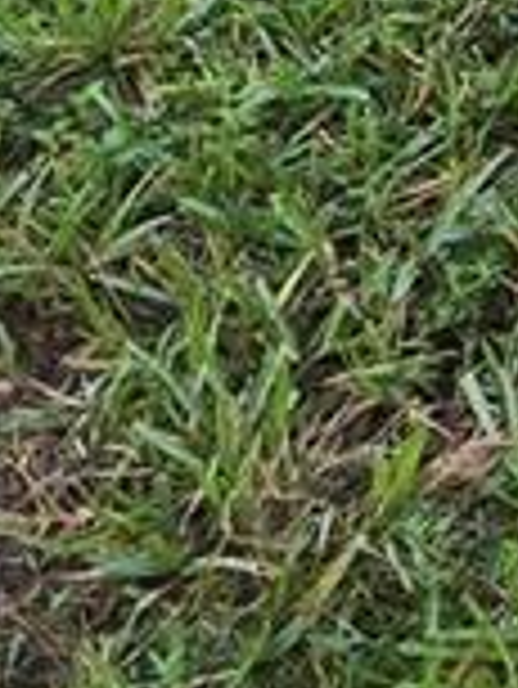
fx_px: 2032
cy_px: -670
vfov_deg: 15.5
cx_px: 1365
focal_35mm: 102
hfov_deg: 11.3
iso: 100
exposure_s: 1/536
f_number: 2.2
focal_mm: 2.2
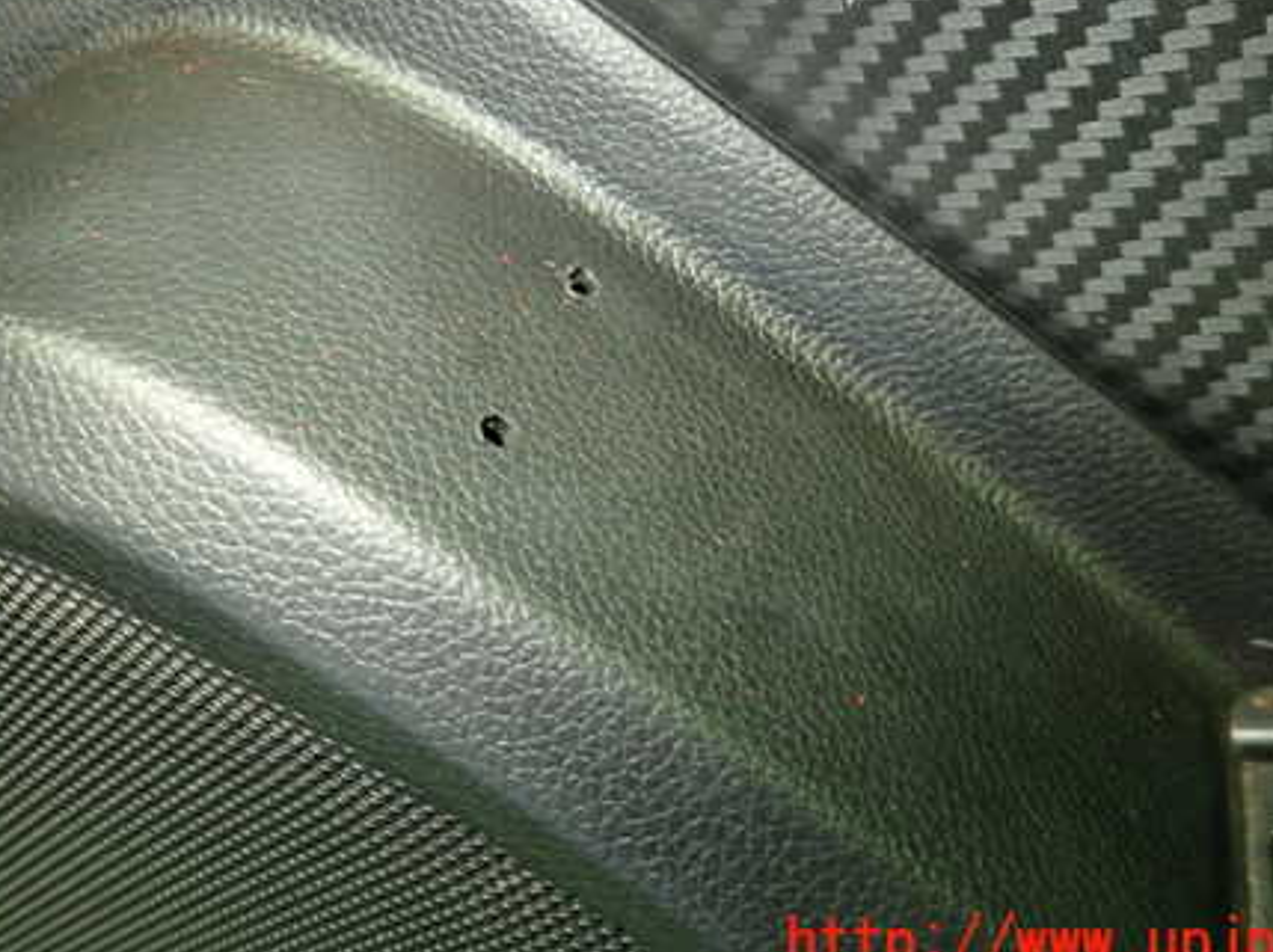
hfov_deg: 52.6
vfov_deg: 40.1
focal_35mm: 35
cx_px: 567
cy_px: 314
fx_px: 1286
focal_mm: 4.5
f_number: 2
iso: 320
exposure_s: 1/30
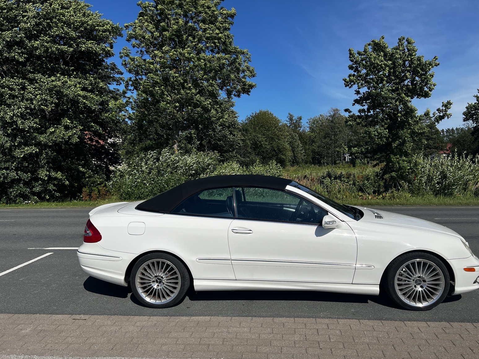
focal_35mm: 27
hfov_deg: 65.3
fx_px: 374
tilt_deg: -2.2
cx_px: 248
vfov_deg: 51.4
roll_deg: +1.0
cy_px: 186
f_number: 1.5
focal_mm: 5.7
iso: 50
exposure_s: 1/8696
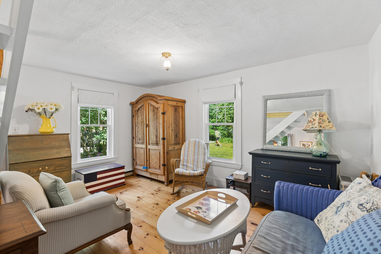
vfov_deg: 73.8
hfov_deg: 96.7
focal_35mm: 16
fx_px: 169
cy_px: 127
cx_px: 190
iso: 320
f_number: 7.1
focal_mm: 16
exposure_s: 1/4
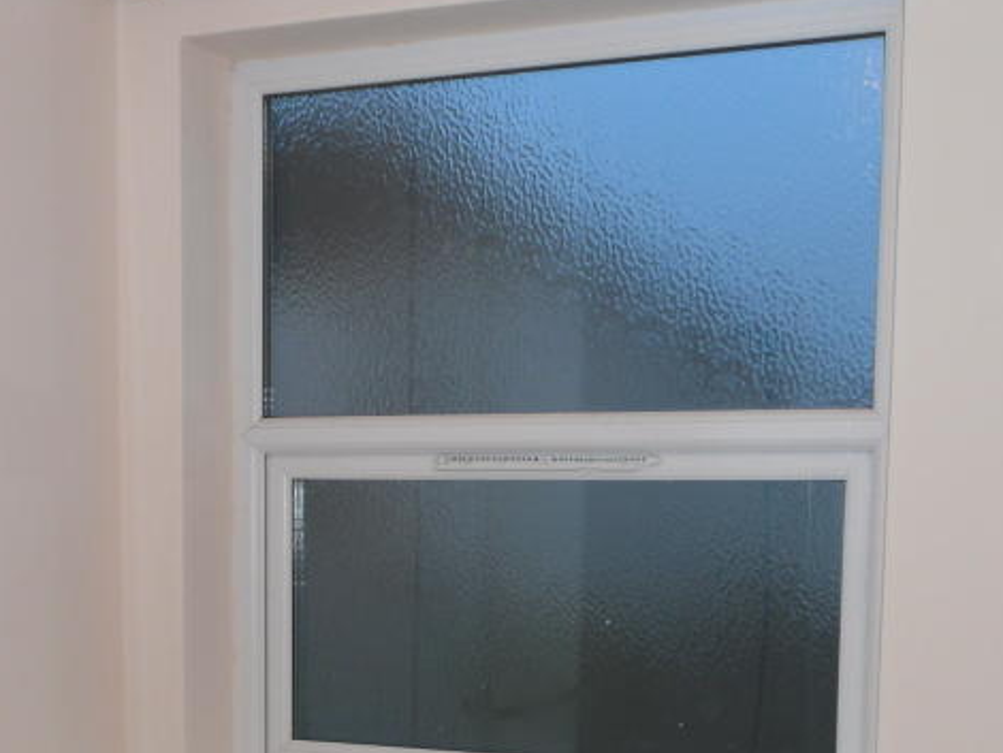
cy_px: 808
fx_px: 1768
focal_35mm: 61
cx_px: 386
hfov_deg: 31.5
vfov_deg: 22.8
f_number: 3.4
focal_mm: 5.1
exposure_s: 1/45
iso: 80
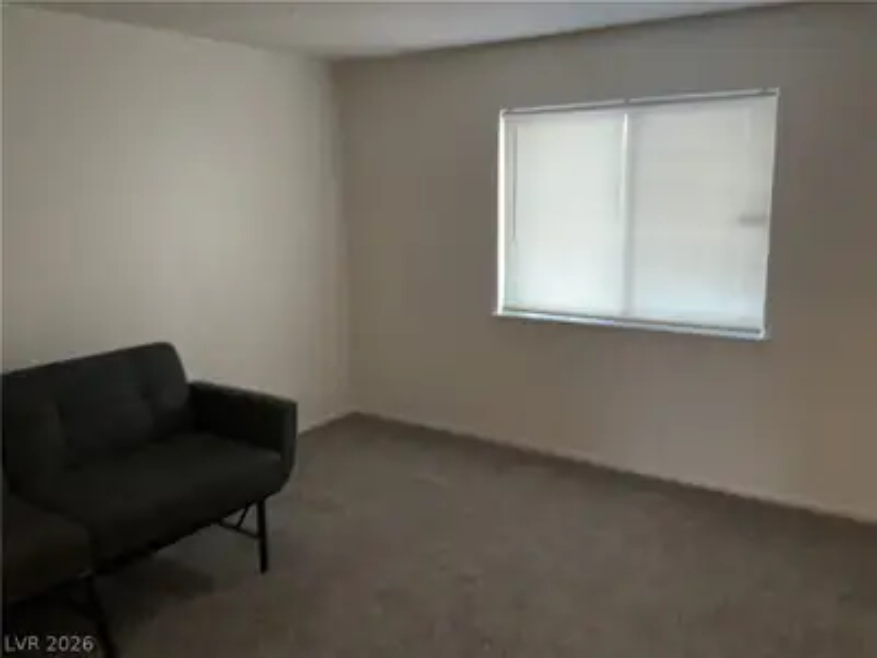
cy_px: 329
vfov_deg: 48.2
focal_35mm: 29
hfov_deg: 61.7
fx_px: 735
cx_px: 438
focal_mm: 3
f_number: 1.8
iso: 250
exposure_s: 1/40
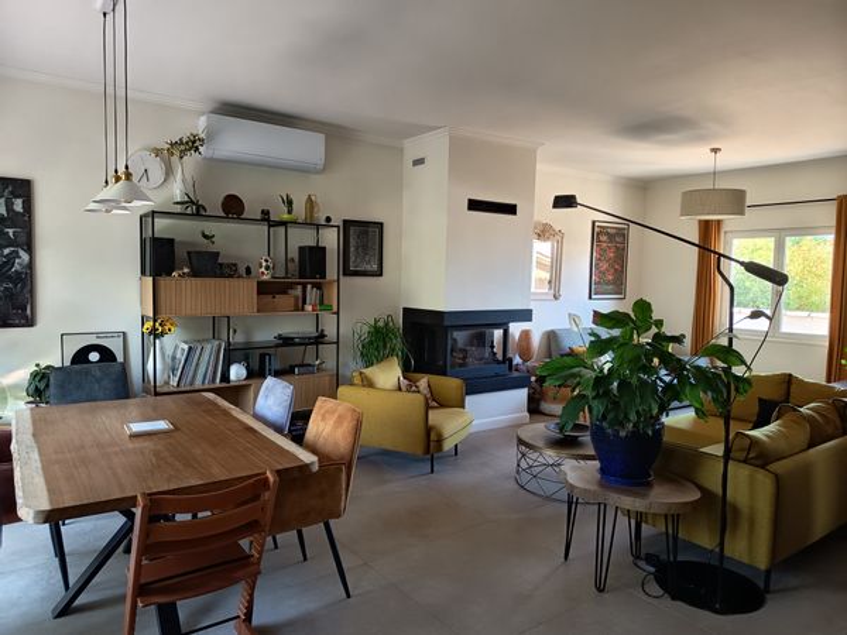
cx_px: 424
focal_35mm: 24
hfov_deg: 71.6
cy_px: 318
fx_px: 587
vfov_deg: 56.8
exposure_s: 1/25
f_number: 1.7
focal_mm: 5.27
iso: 437
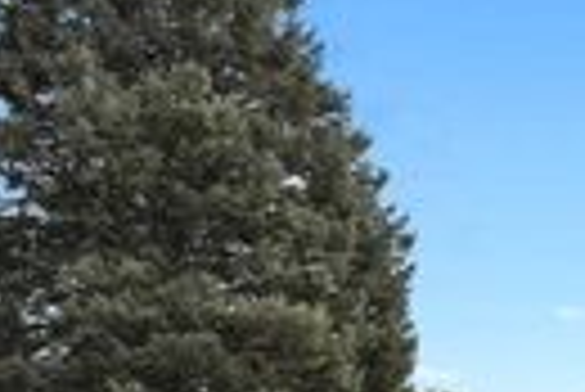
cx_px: 684
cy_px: 692
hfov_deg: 26.3
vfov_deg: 16.7
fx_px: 1122
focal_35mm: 69
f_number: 6.3
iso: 250
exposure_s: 1/200
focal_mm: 18
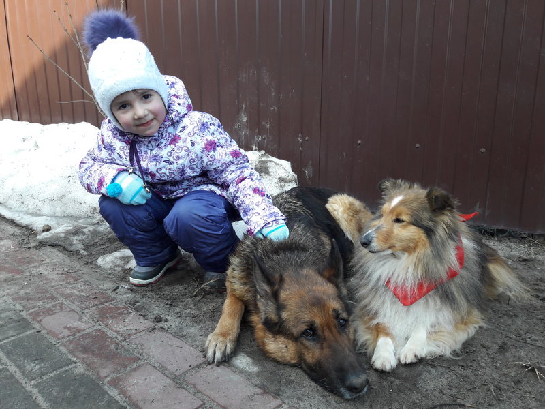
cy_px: 204
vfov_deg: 49.7
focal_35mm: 28
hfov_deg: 63.4
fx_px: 441
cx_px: 272
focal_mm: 3.7
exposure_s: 1/189
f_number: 1.9
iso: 40
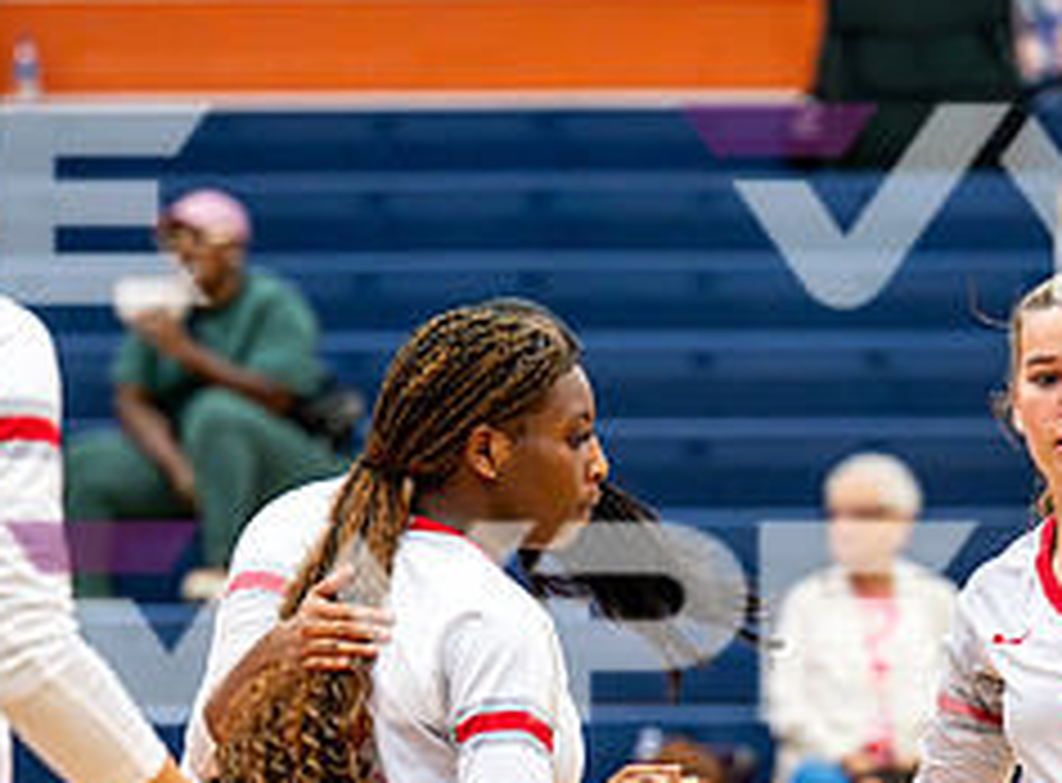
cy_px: 682
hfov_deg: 6.8
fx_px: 8935
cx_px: 466
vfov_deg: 5.0
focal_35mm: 293
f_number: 2.8
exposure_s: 1/800
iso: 2500
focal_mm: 102
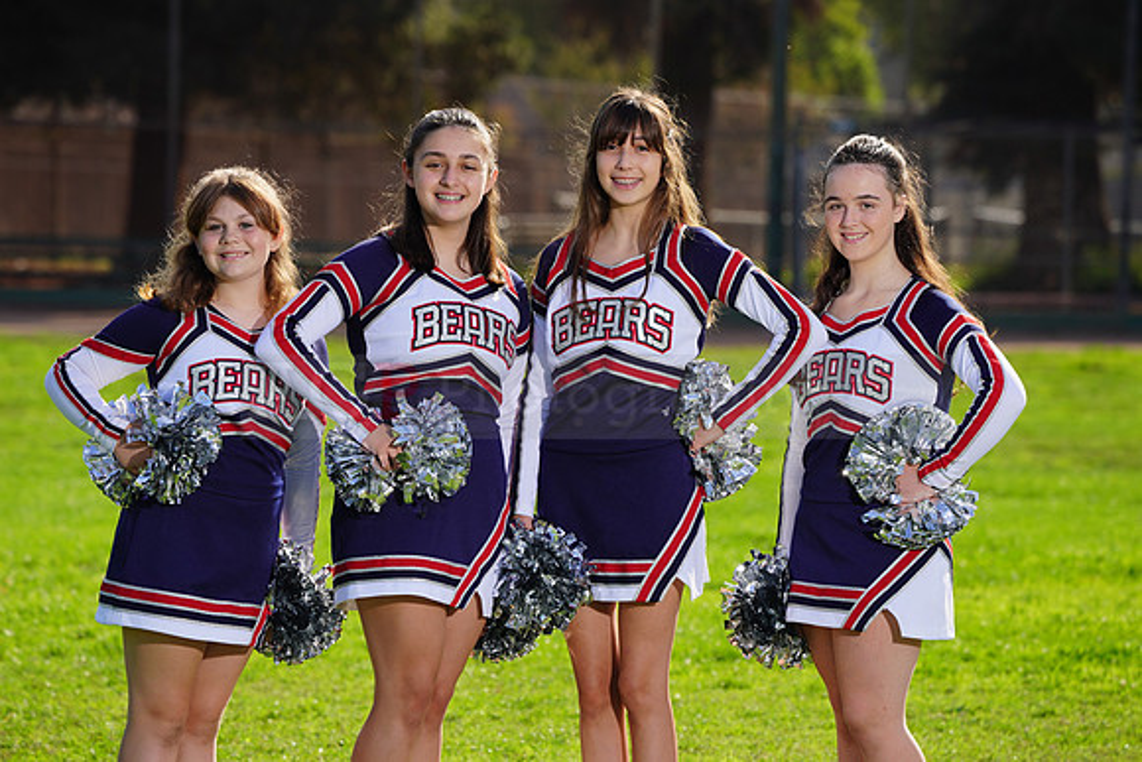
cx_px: 571
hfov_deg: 7.9
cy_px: 381
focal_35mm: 259
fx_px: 8218
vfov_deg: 5.3
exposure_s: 1/250
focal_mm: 259
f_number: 8
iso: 100
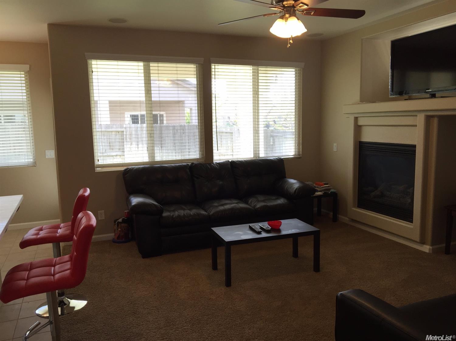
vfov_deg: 48.2
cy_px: 170
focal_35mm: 29
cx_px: 228
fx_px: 382
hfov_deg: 61.7
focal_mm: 4.15
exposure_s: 1/120
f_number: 2.2
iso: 40
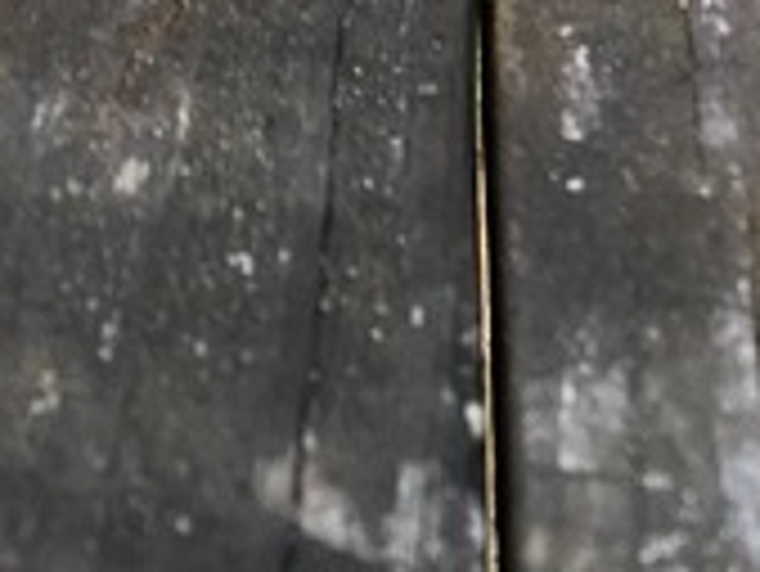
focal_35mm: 246
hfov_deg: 8.0
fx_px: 5405
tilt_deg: -26.3
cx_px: 800
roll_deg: -2.4
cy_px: -743
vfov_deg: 5.8
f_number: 2.4
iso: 50
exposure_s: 1/60
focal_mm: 6
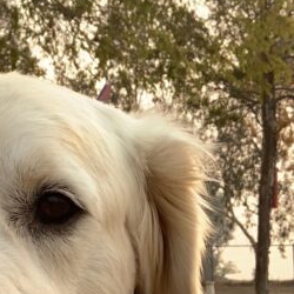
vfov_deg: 19.7
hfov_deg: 18.6
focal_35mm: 87
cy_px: 250
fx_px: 836
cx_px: -81
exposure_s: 1/165
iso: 16
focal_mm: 2.87
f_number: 2.2
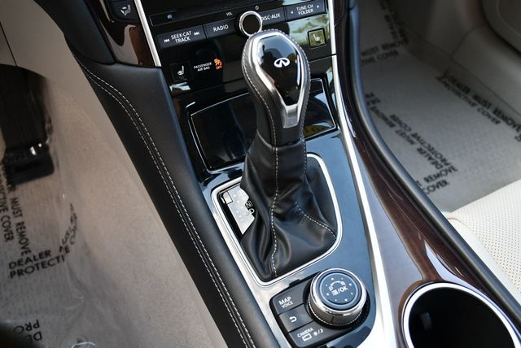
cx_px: 260
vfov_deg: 36.9
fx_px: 521
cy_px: 174
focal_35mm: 36
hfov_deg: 53.1
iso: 720
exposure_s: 1/250
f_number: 3.5
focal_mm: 18
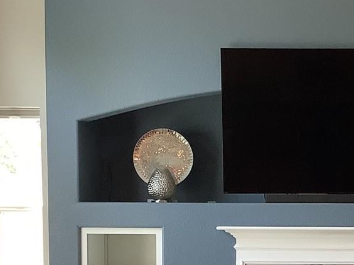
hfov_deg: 21.8
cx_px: 316
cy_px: 272
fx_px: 900
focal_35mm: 88
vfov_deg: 16.4
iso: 80
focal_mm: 3.3
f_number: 2.4
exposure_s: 1/60
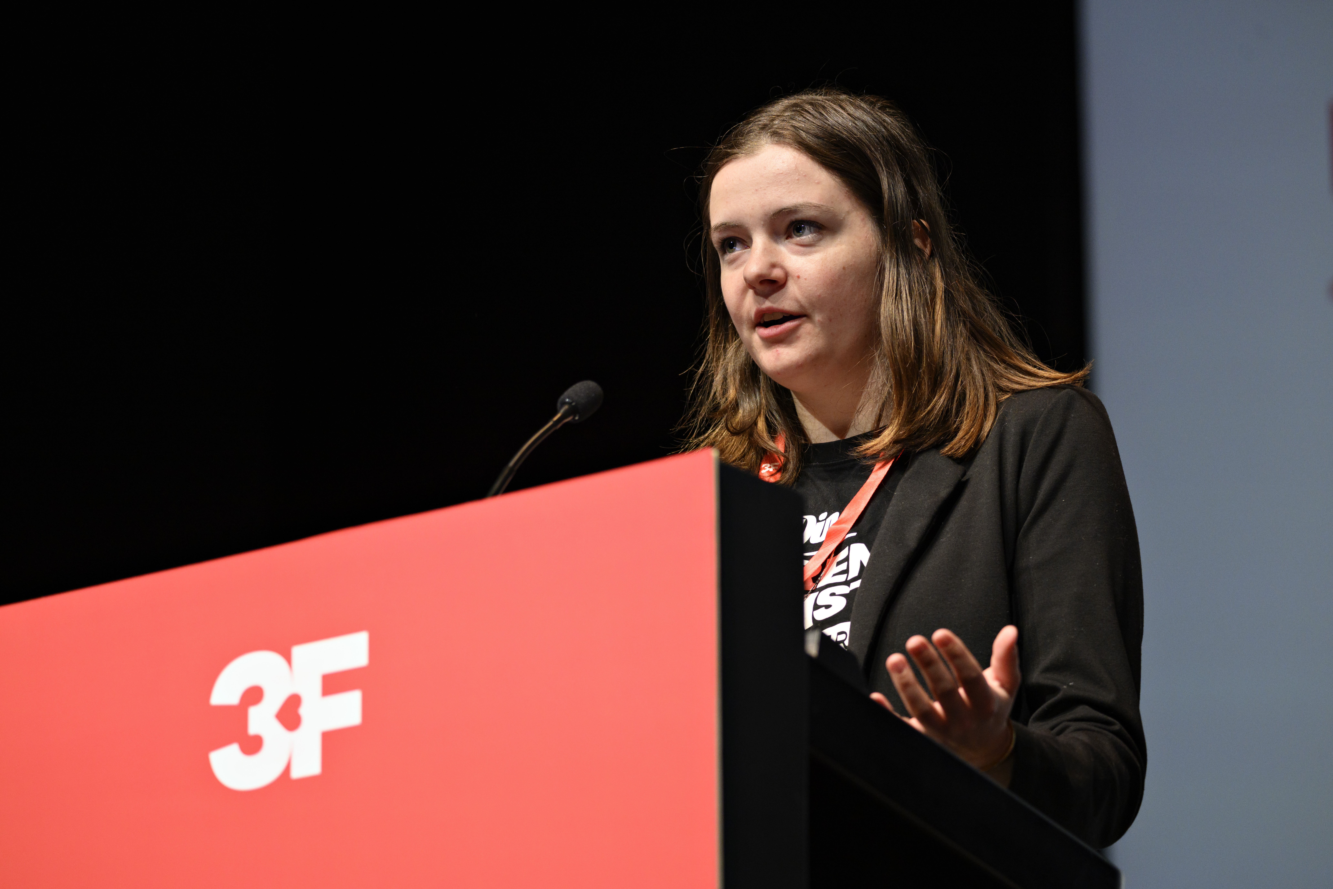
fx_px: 4813
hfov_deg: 15.8
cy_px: 444
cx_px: 666
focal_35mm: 130
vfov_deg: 10.5
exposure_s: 1/100
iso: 640
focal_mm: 130
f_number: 4.8
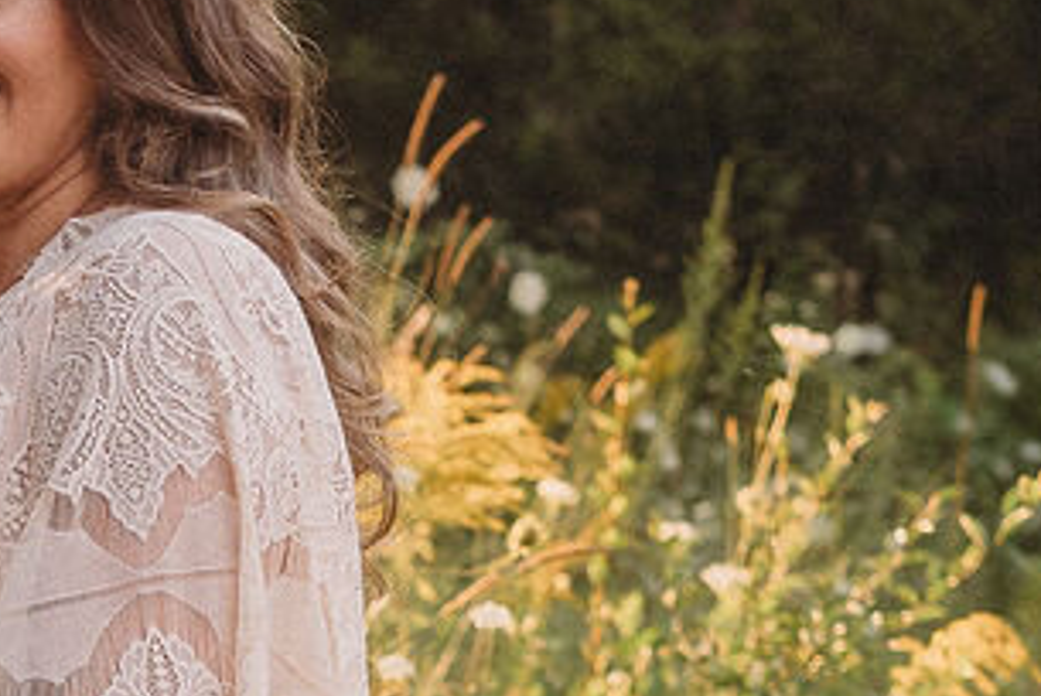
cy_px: 1228
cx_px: 82
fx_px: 5094
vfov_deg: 7.6
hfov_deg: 11.6
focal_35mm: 176
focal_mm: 35
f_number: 3.2
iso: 160
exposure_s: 1/200
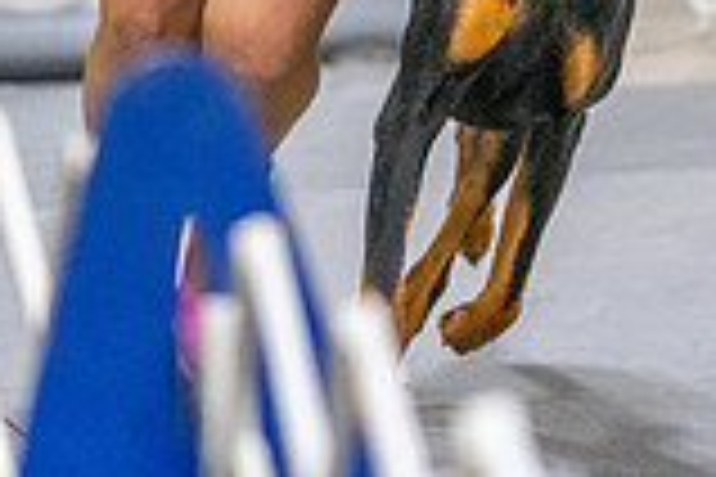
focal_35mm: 448
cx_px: 919
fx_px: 8910
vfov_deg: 3.1
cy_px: -295
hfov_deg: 4.6
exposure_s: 1/320
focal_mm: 123
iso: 6400
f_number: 3.2
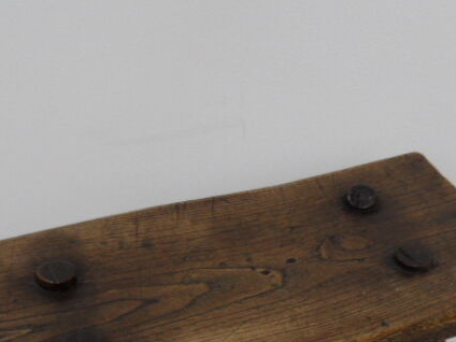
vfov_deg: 23.2
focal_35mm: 58
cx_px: 188
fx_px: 764
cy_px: 403
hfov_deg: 33.2
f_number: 3.2
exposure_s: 1/30
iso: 120
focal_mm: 3.9
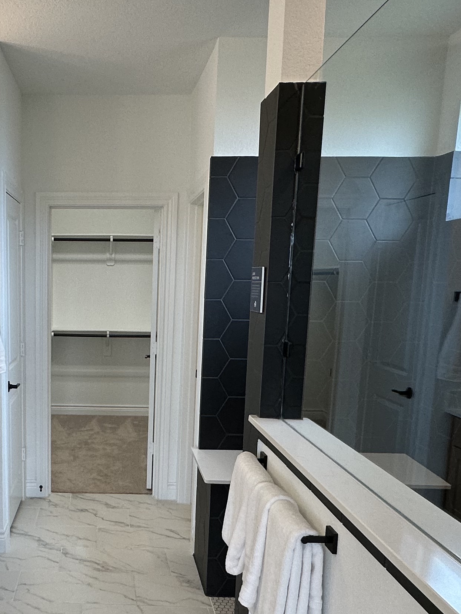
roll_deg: -0.3
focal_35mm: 34
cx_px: 77
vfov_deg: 53.5
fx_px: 604
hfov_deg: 39.7
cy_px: 374
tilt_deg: -9.4
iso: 125
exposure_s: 1/120
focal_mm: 2.22
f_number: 2.2
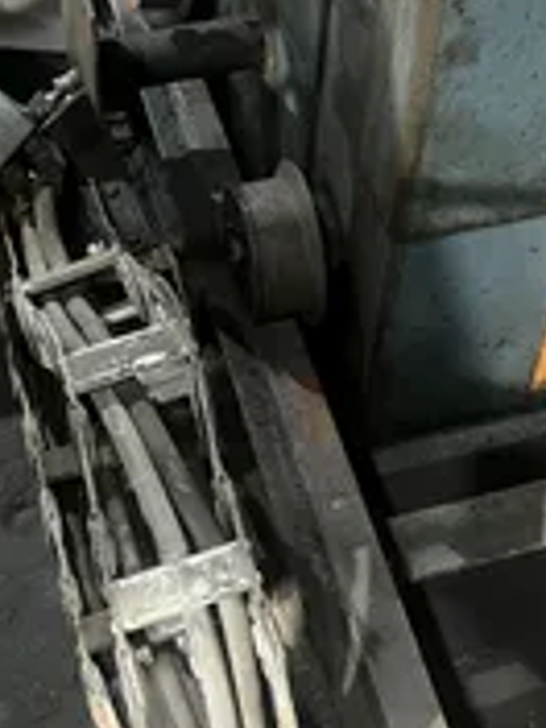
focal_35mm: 59
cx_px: 335
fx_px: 1241
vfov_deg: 32.1
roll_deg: -6.2
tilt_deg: -44.4
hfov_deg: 24.8
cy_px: 178
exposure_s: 1/30
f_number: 1.5
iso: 640
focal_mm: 5.7
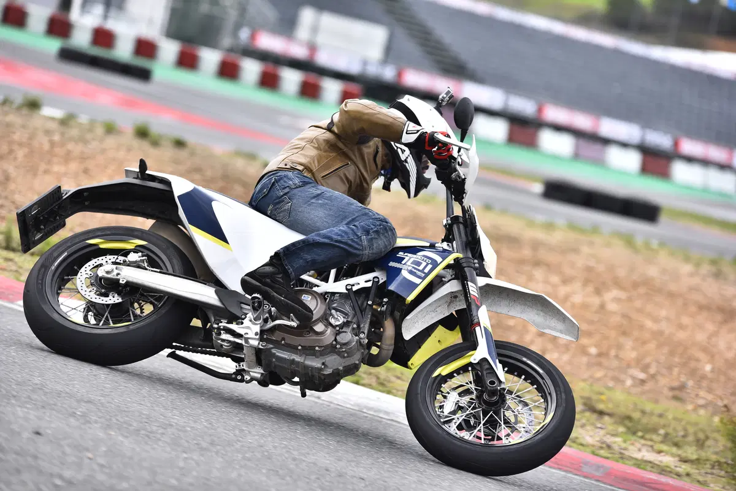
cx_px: 368
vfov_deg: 8.6
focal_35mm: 160
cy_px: 246
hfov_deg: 12.8
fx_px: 3272
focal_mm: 160
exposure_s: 1/1250
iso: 200
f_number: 3.5
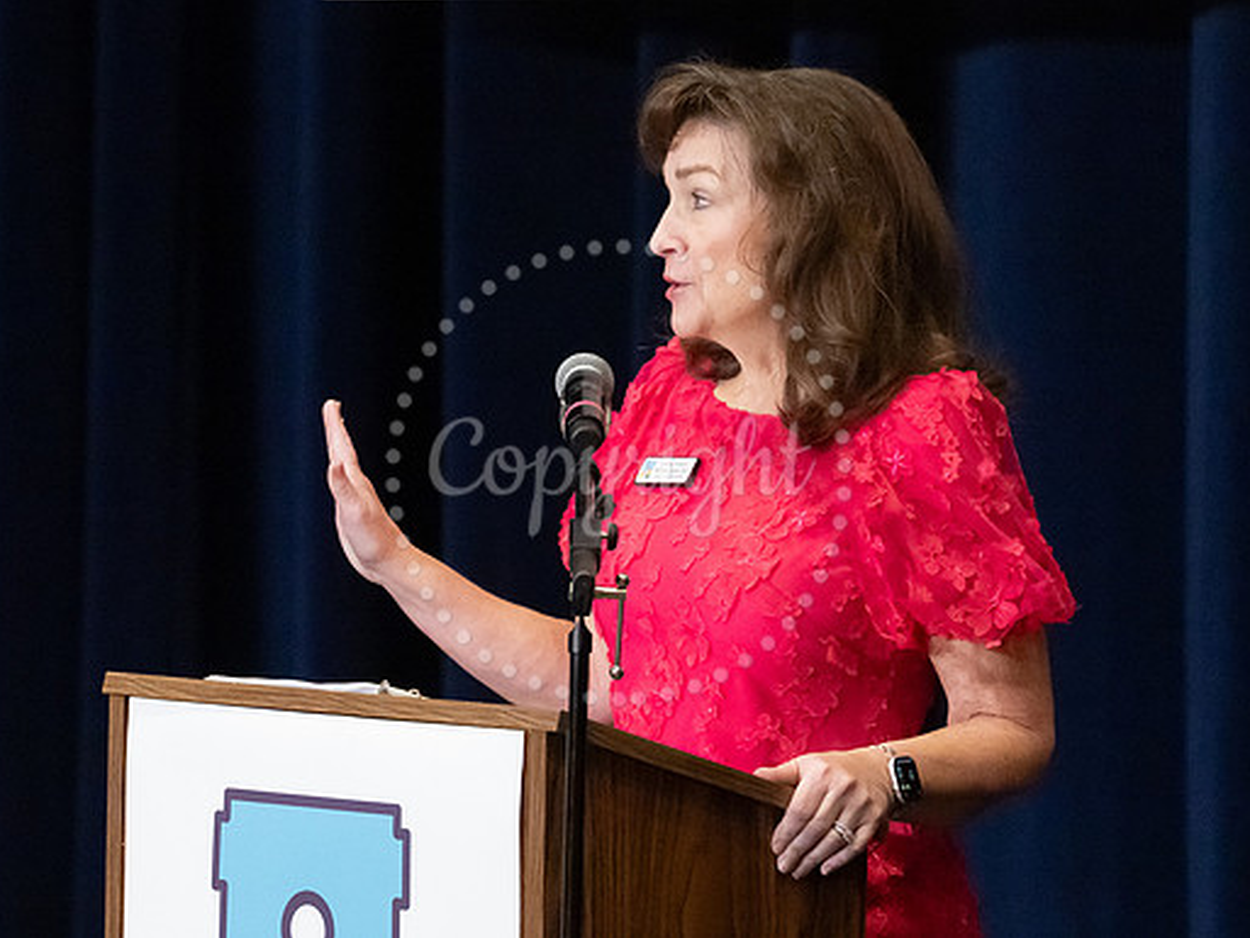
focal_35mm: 326
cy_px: 578
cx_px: 388
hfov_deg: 6.1
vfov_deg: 4.6
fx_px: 11775
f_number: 5.6
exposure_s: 1/500
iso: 16000
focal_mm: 200
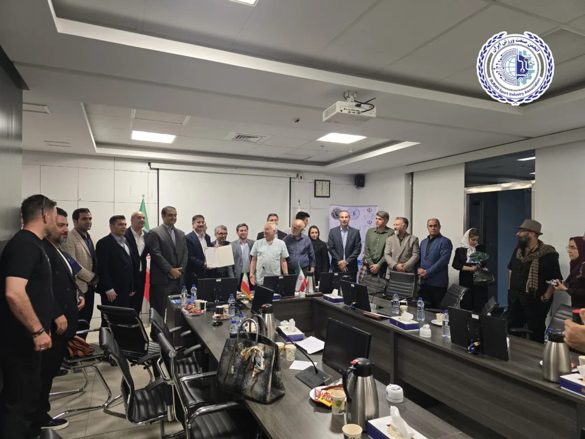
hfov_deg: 73.9
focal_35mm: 23
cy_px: 220
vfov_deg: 58.9
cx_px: 292
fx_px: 389
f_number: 1.7
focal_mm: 6.3
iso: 320
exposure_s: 1/100
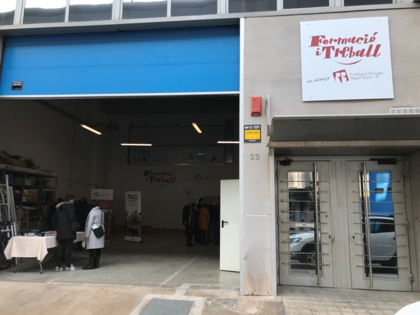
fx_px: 340
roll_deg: -1.3
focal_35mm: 28
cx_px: 210
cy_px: 158
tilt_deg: +10.8
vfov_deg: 49.7
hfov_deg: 63.4
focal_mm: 3.99
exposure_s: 1/281
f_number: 1.8
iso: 20
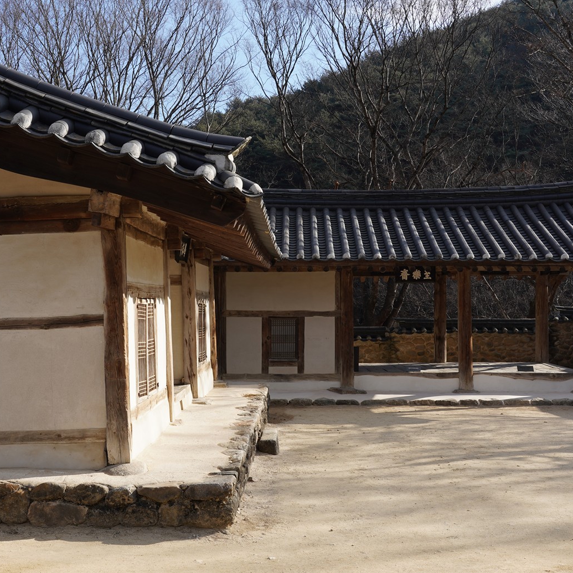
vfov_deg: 36.8
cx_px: 236
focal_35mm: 46
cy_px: 286
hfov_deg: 36.7
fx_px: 861
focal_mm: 28
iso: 100
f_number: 11
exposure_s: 1/100
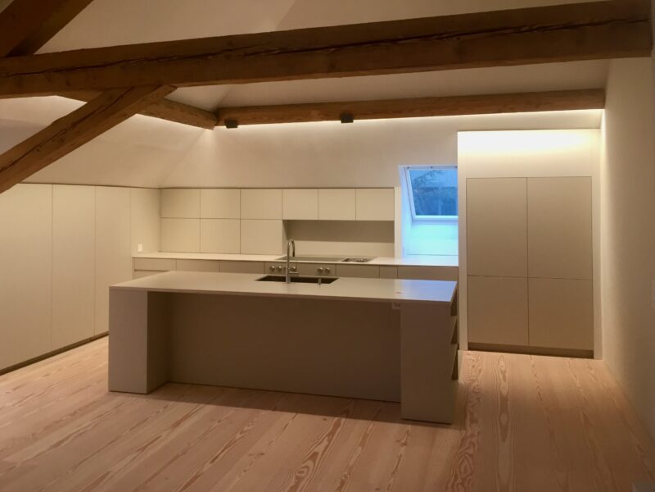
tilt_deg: -5.8
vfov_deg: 48.2
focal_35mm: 29
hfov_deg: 61.7
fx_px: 549
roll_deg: -1.1
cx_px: 328
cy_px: 246
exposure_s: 1/33
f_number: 2.2
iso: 64
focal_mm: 4.15
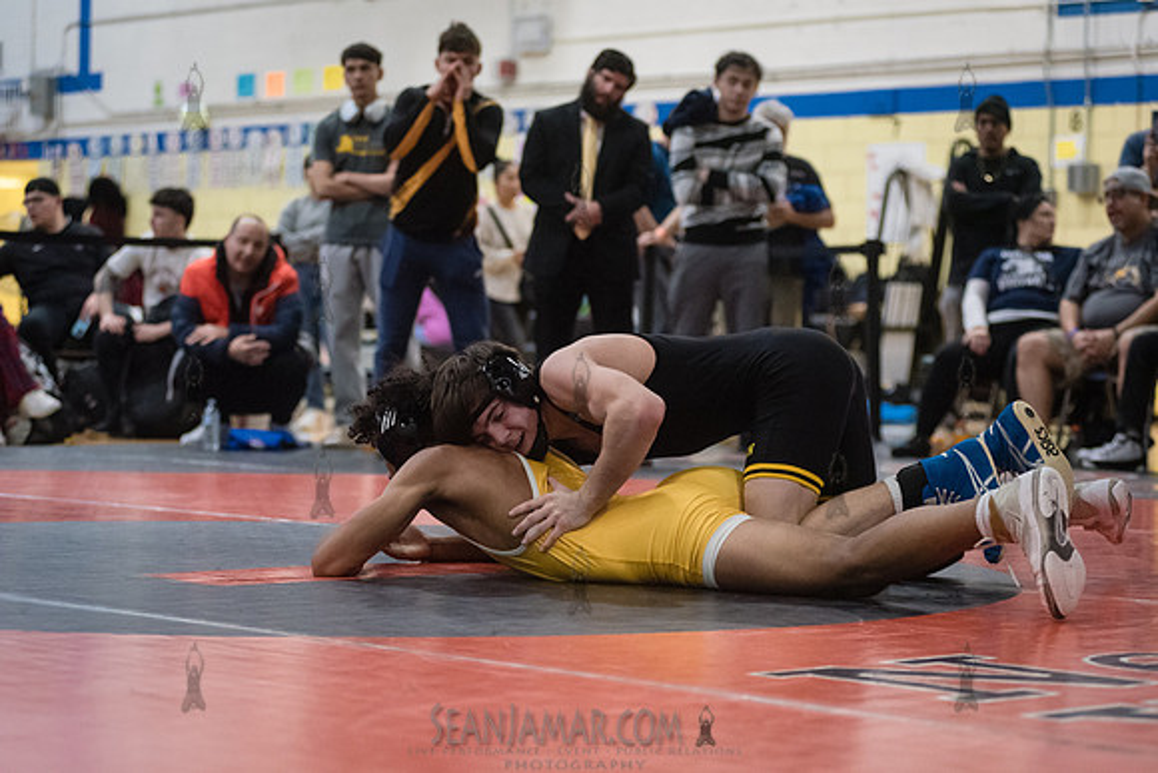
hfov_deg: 22.1
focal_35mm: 92
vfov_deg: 14.9
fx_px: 2960
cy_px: 386
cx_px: 579
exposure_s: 1/500
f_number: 3.5
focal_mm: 92
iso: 8000
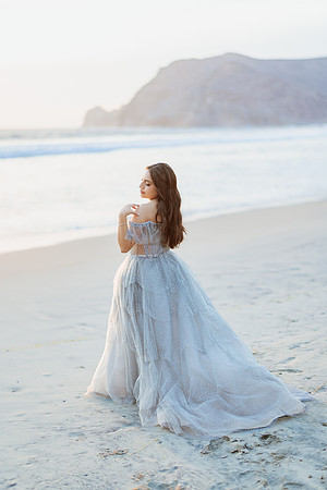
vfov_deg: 34.5
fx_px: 790
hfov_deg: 23.4
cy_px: 245
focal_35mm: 58
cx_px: 164
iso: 100
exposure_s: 1/250
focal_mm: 58
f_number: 1.4
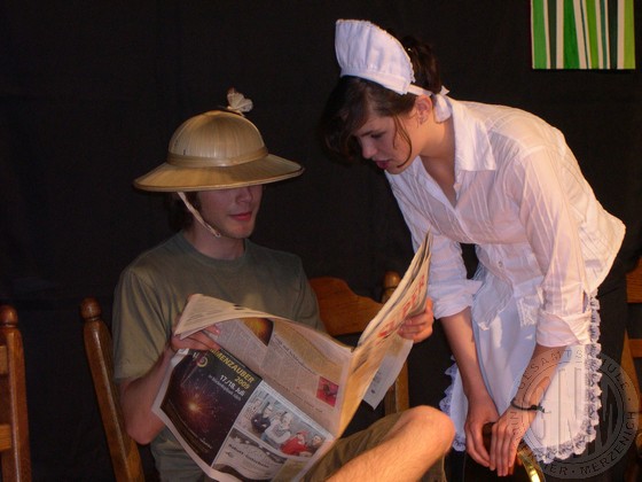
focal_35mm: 114
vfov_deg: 13.0
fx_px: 2114
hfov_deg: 17.3
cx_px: 321
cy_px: 241
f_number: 4.9
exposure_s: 1/60
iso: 400
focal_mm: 24
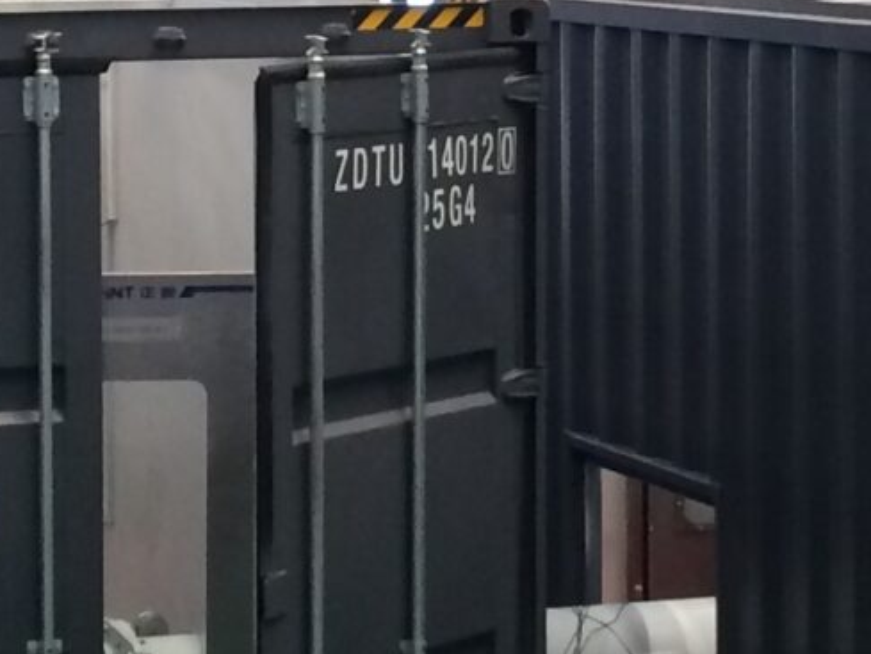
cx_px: 187
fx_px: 3951
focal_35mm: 157
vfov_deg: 9.4
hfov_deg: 12.5
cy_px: 84
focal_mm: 4.12
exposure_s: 1/30
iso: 64
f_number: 2.2
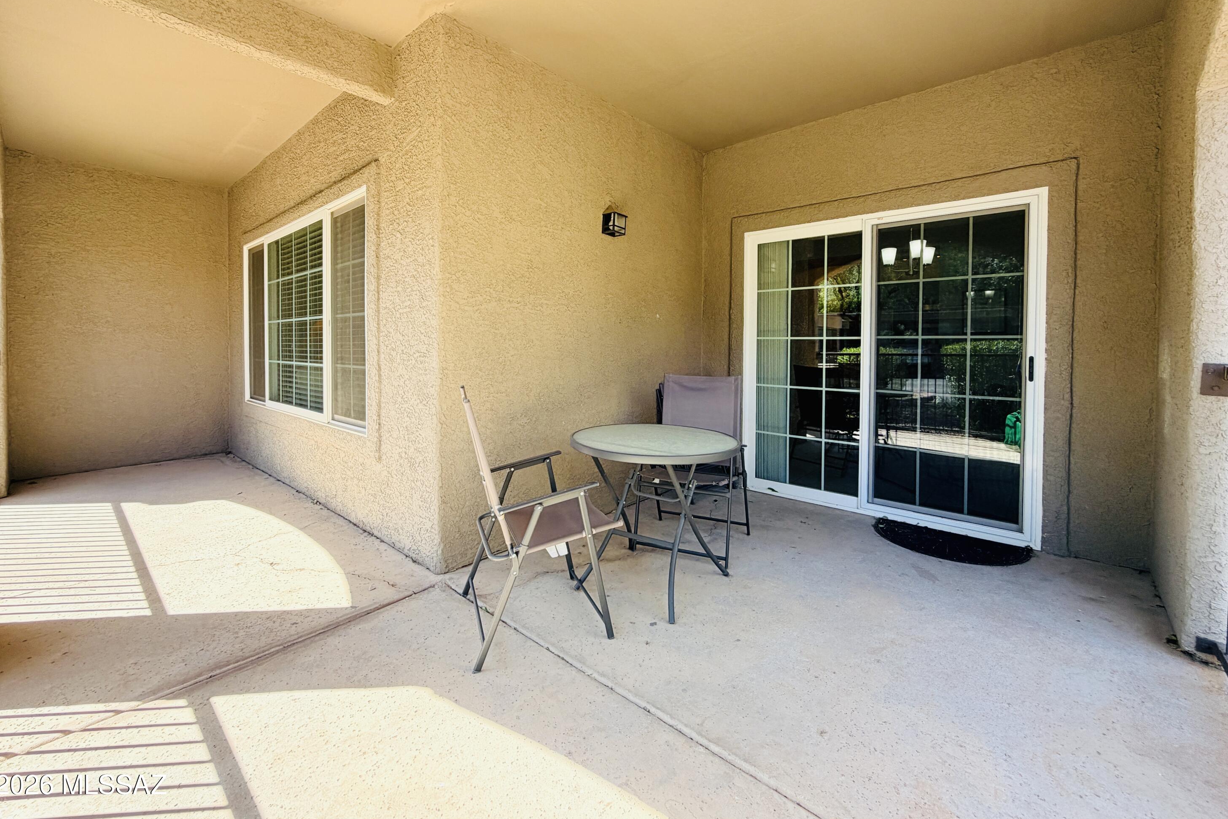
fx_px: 512
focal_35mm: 15
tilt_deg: -0.8
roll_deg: -0.6
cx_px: 606
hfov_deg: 100.4
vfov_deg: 76.9
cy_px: 354
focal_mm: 2.22
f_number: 2.2
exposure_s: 1/200
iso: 50
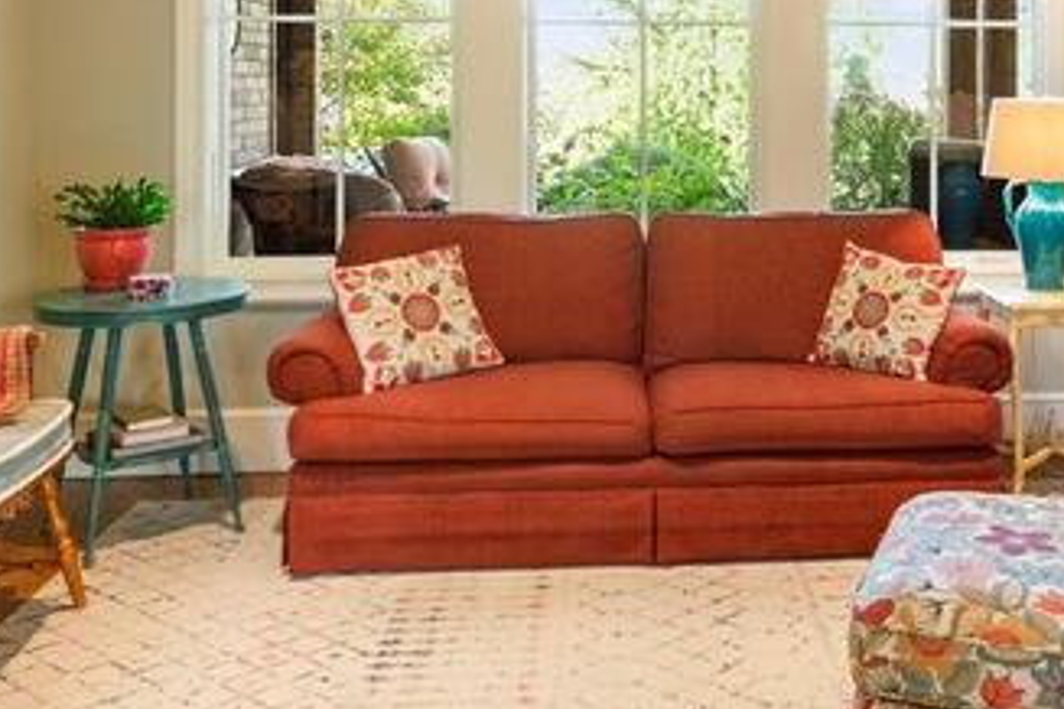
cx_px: 709
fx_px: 1271
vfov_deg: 30.2
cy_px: 111
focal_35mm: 43
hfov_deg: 44.8
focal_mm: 22
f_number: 9
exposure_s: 1/5
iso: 400
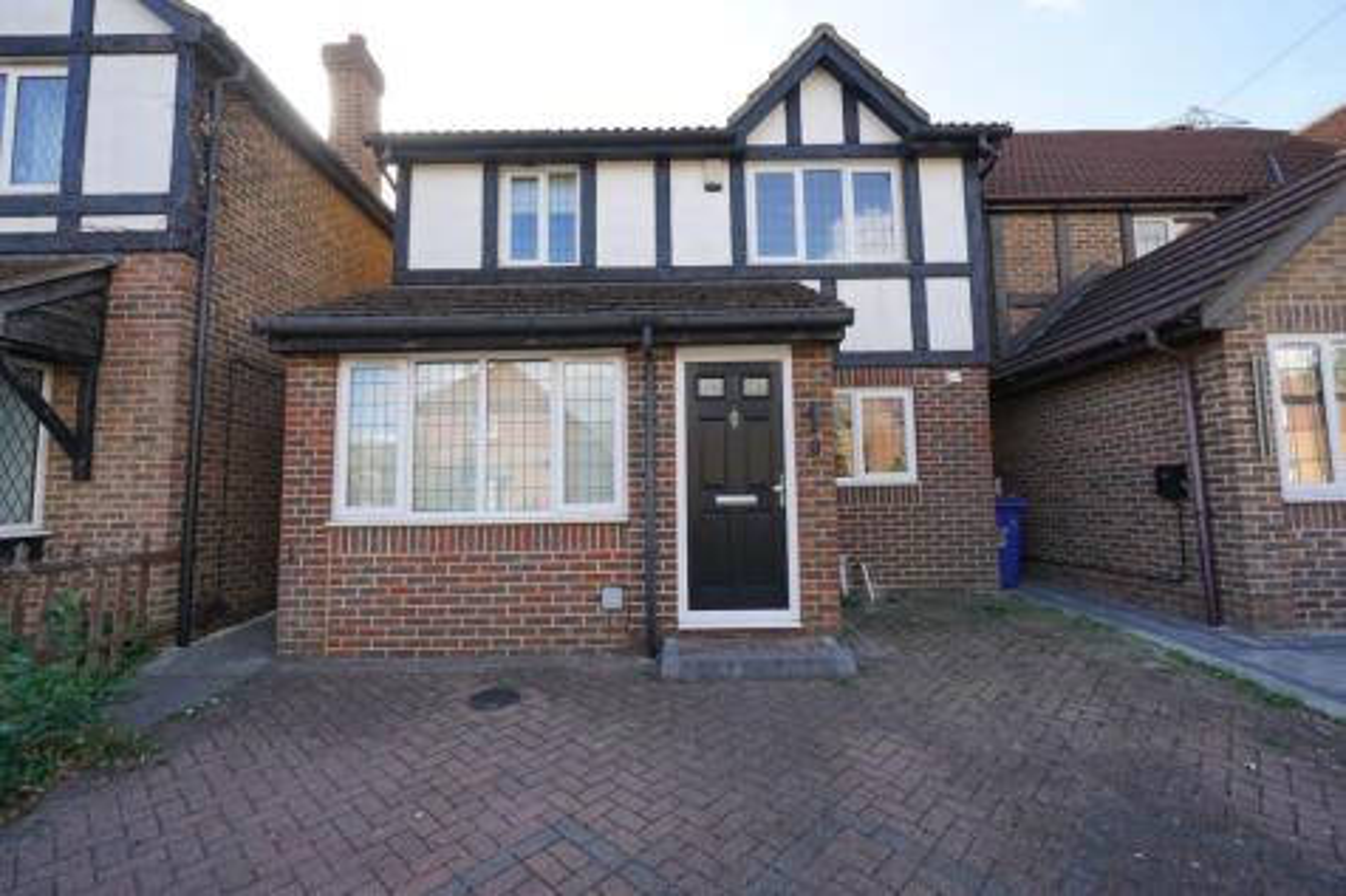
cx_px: 673
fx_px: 598
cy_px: 448
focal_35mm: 16
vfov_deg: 73.7
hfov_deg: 96.8
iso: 100
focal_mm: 16
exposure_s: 1/100
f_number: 6.3
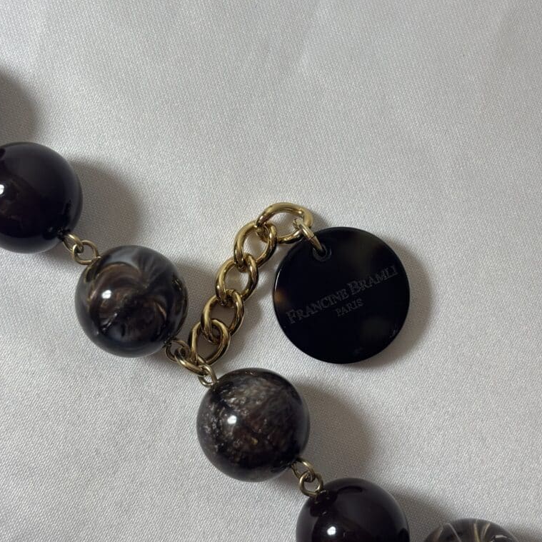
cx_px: 269
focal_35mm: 62
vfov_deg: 27.7
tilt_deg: -86.5
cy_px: 272
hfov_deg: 27.7
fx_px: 1098
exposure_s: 1/145
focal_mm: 5.96
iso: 25
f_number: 1.6
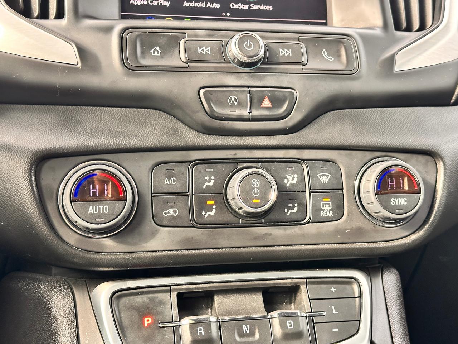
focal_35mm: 48
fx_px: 635
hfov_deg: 39.7
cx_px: 229
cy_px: 172
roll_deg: -1.3
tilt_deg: -6.0
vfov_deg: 30.3
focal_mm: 6.86
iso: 80
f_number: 1.78
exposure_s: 1/64
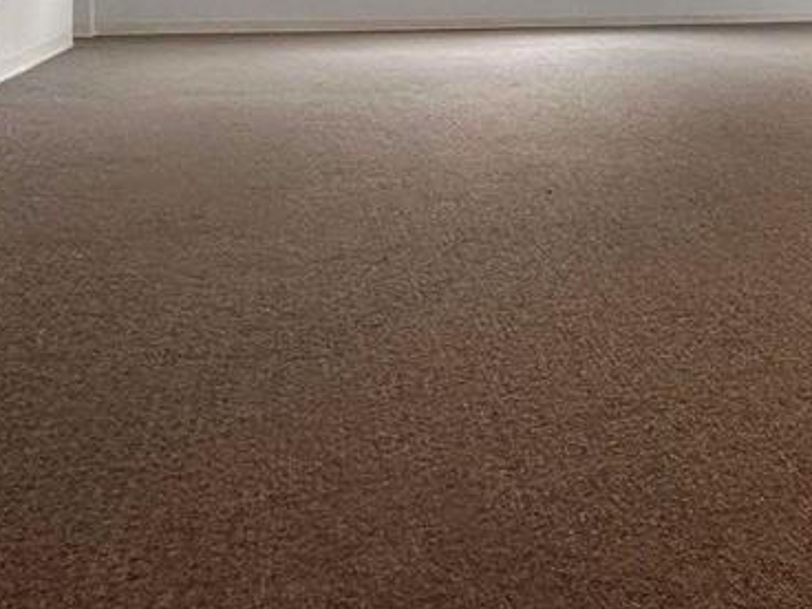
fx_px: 915
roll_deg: -1.6
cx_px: 1011
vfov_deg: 33.2
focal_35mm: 39
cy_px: -22
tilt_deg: -1.2
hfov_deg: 35.6
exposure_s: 1/120
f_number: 2.2
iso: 200
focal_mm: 2.22
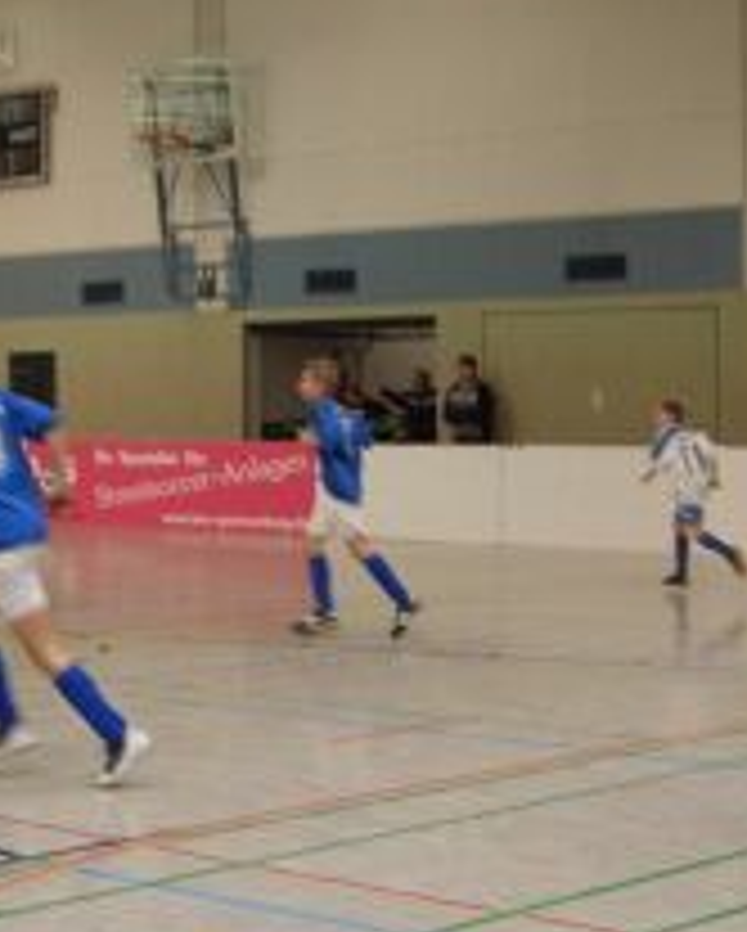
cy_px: 477
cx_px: 374
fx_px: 2290
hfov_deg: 18.5
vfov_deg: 23.0
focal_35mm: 83
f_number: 3
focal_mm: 9.2
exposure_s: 1/100
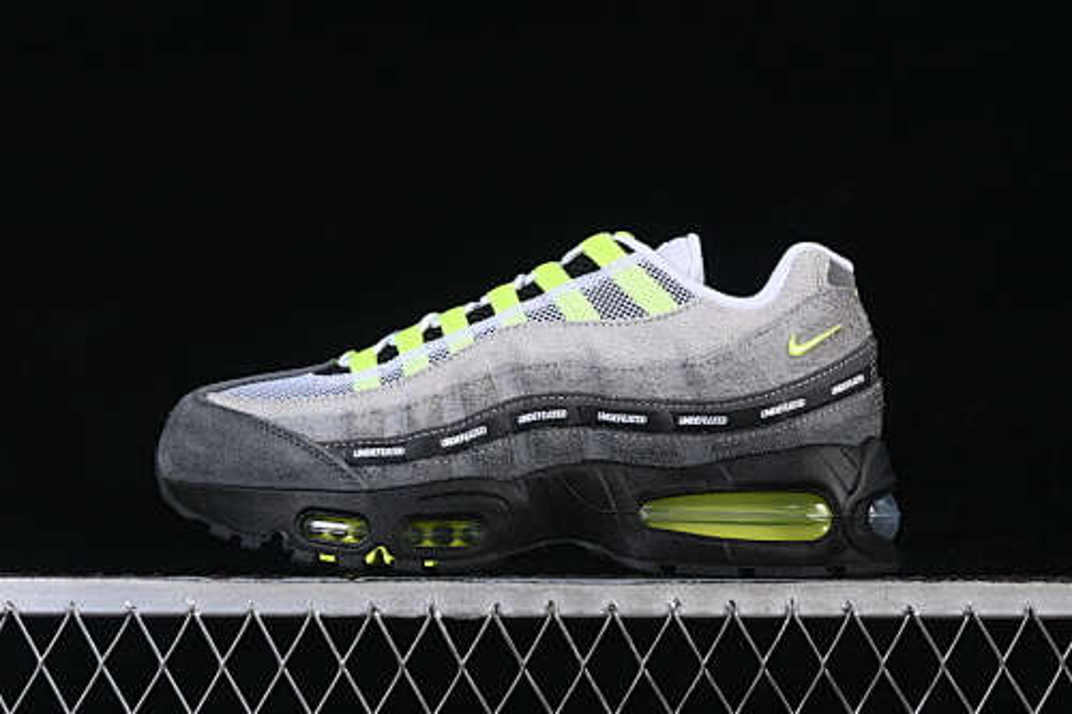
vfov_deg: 18.2
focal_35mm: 75
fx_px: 2232
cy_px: 357
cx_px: 536
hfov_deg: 27.0
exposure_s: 1/80
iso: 160
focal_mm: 50
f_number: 7.1
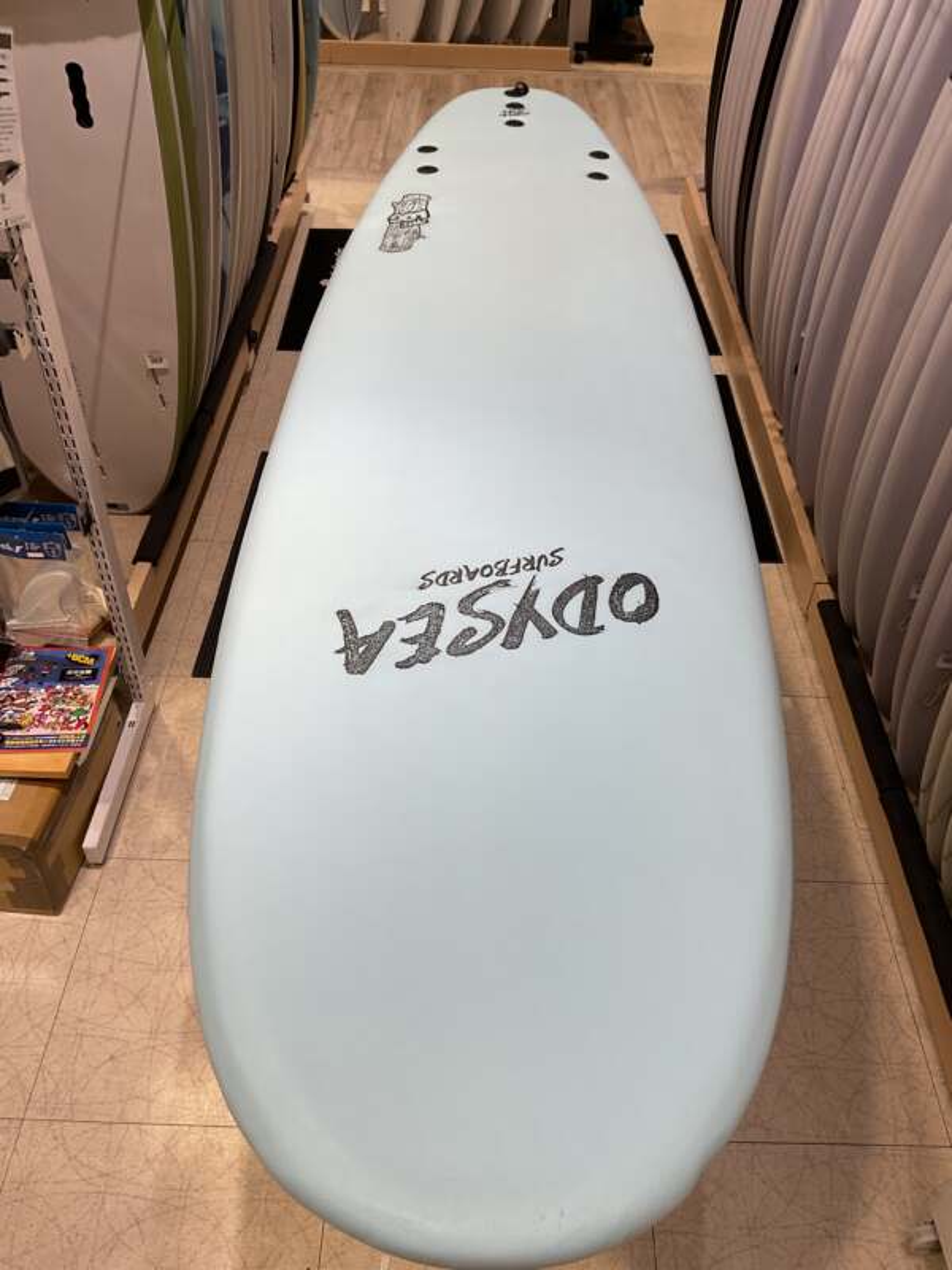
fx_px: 1063
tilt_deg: -43.4
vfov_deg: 61.7
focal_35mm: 29
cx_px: 476
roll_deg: -1.1
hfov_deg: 48.2
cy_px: 635
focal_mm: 3
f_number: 1.8
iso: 20
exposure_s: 1/120
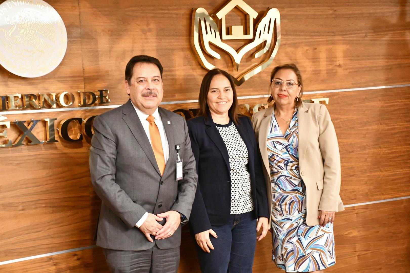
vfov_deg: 18.2
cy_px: 136
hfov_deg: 27.0
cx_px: 205
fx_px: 854
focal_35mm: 75
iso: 5000
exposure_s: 1/60.2
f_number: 4.8
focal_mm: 50
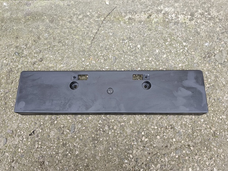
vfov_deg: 56.8
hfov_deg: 71.6
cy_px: 89
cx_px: 112
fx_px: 158
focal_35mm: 24
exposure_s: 1/100
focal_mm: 6.3
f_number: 1.7
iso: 250
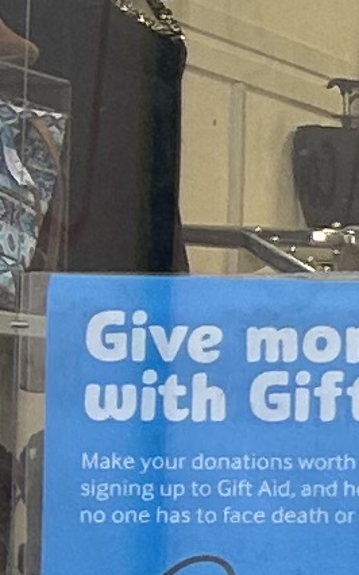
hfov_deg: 4.2
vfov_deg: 8.0
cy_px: 255
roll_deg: -0.5
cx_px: 1960
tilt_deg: +1.7
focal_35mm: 261
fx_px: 4089
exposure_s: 1/240
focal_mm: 5.7
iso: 40
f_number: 1.5
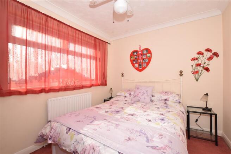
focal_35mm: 15
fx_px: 96
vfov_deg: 77.3
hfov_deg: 100.4
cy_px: 77
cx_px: 116
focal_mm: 10
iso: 400
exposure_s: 1/200
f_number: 13
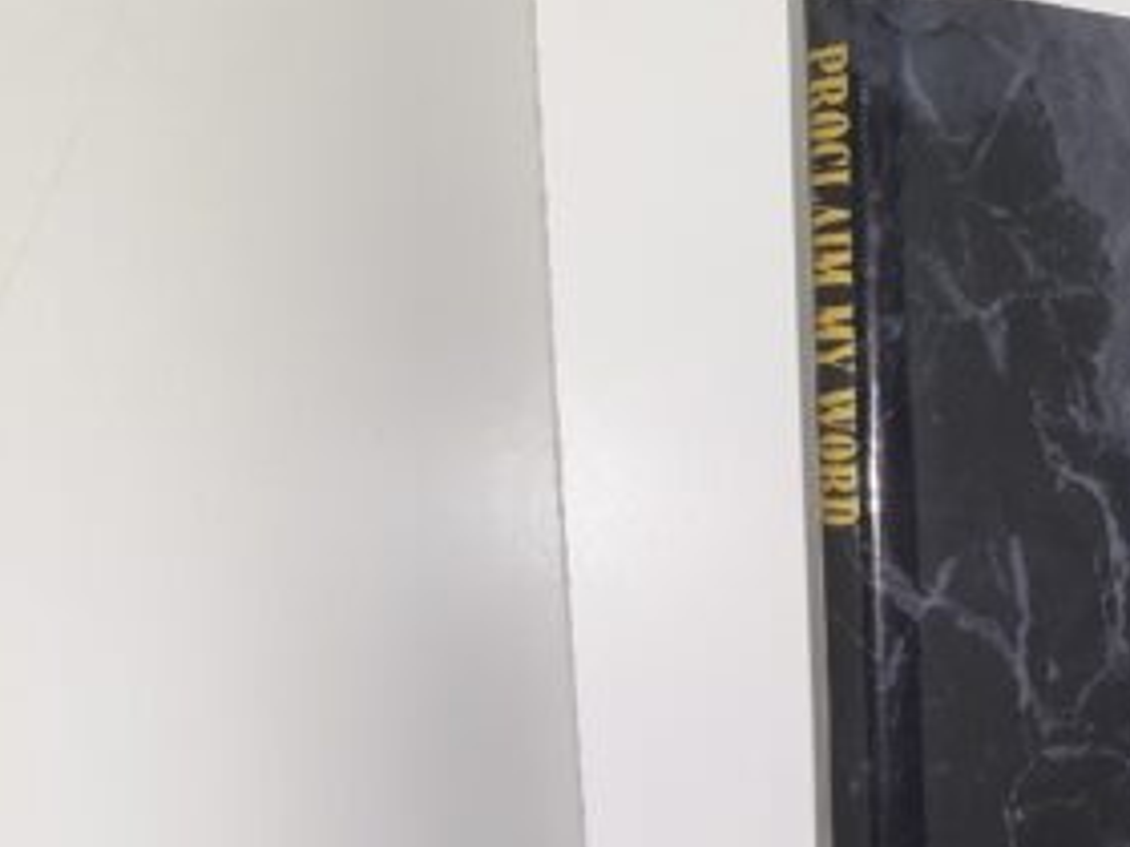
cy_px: 819
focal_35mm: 60
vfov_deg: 23.5
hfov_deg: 29.4
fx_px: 1959
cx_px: 1207
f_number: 1.7
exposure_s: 1/120
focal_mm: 3.7
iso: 50
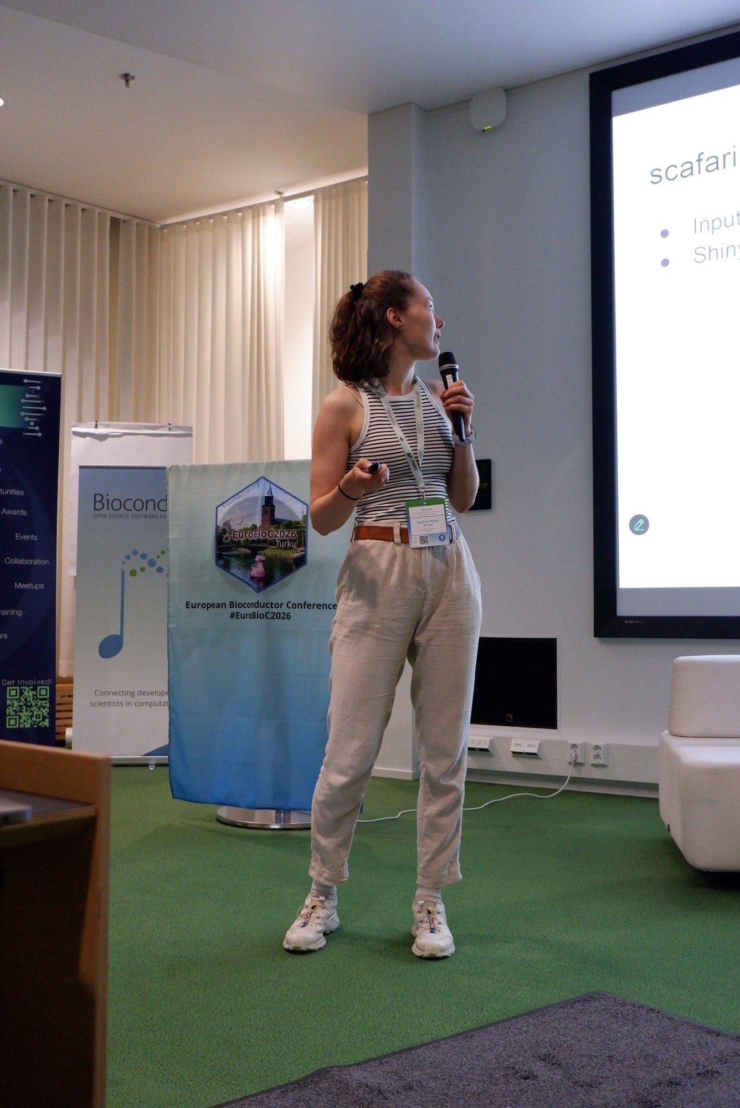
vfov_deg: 53.1
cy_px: 554
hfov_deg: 36.9
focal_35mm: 36
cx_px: 370
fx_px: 1108
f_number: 4.4
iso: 4000
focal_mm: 24.9
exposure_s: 1/180
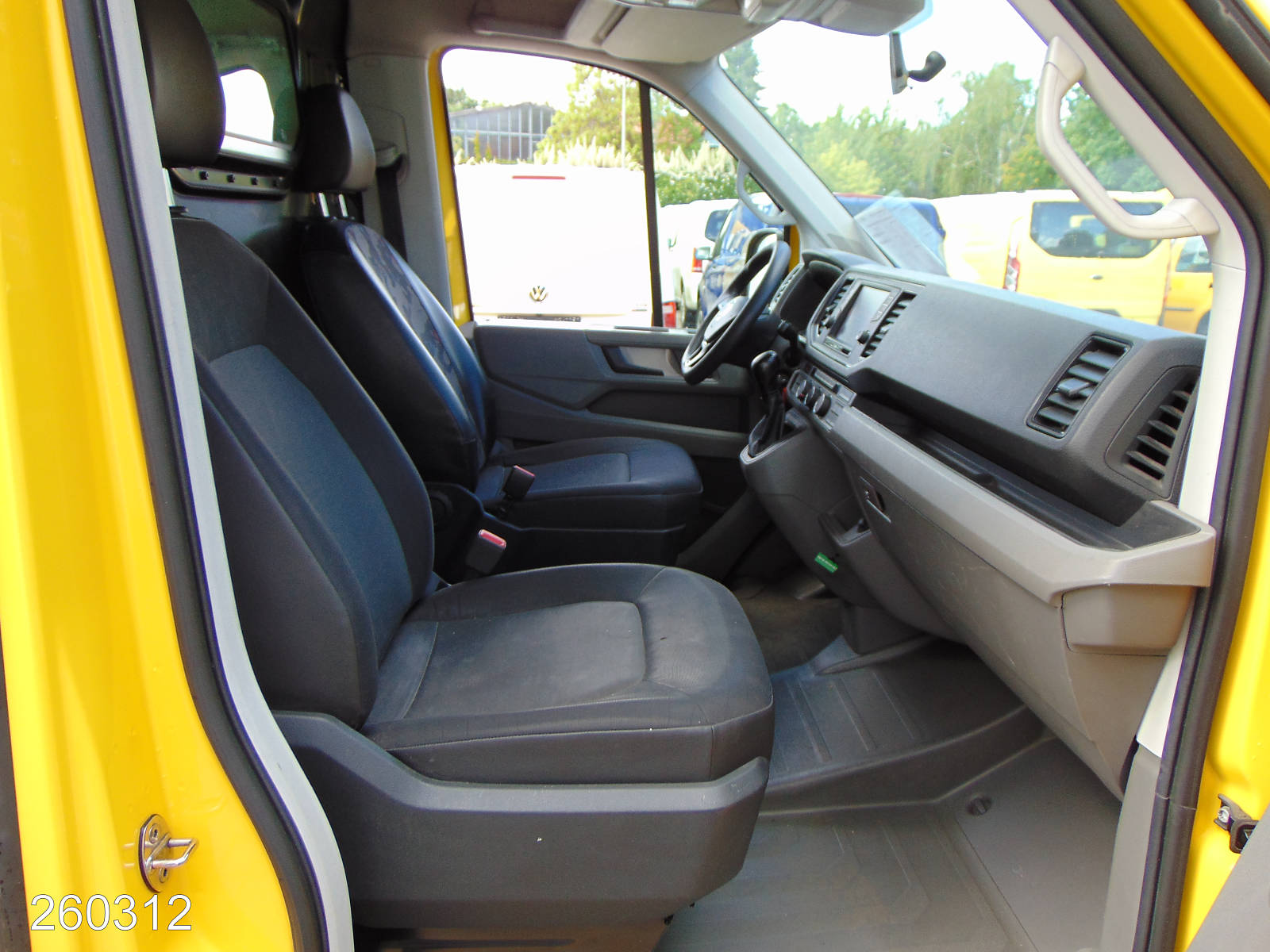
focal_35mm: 25
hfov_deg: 69.4
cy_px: 476
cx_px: 635
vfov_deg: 54.9
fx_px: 917
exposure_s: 1/100
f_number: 3
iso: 80
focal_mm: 4.5
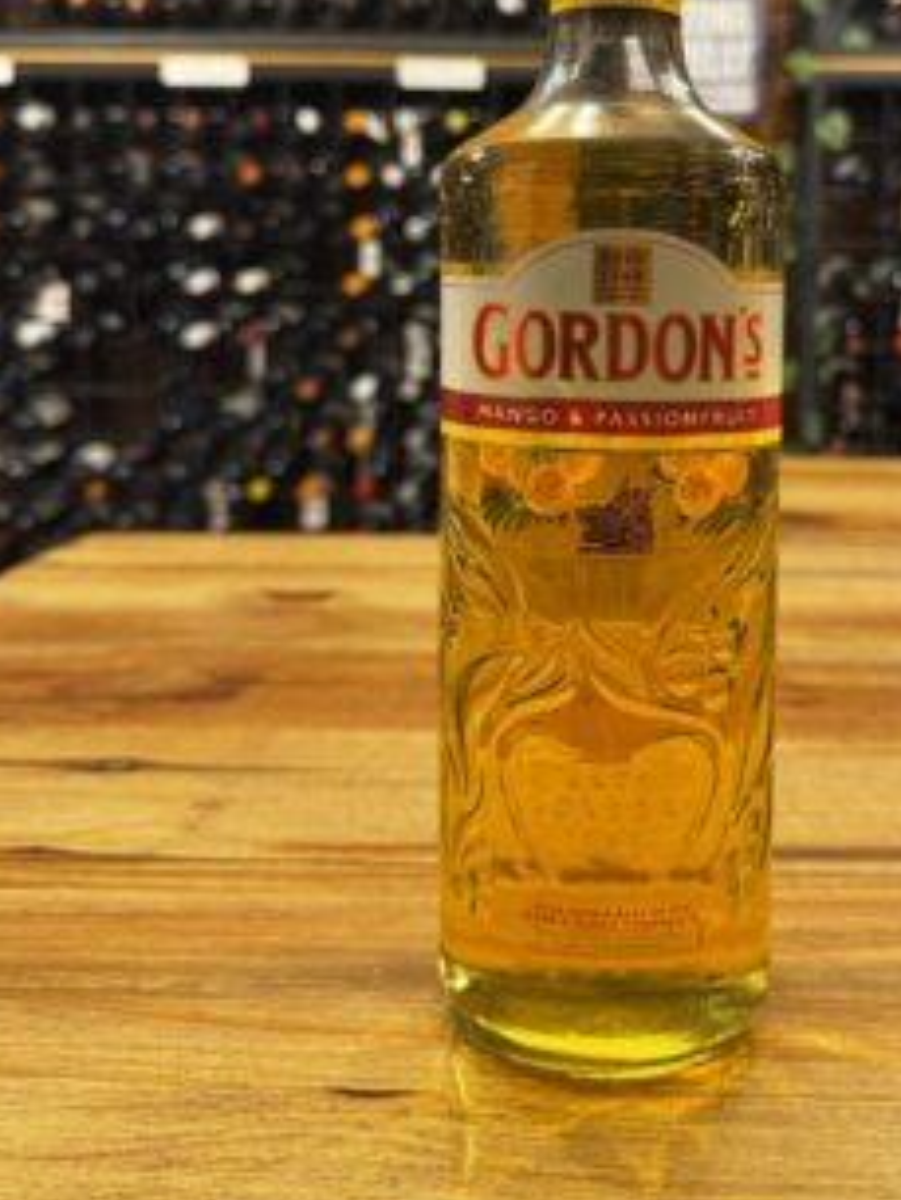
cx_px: 602
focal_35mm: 34
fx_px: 1179
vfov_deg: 52.9
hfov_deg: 41.3
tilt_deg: -5.2
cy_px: 397
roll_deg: -0.7
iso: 250
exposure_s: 1/50
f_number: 1.78
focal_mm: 6.76
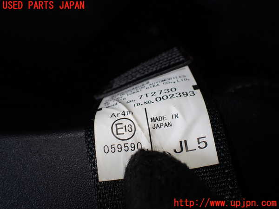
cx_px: 140
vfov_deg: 46.8
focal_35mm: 30
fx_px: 242
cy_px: 104
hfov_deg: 60.0
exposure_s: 1/125
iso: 100
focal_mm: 5.4
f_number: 2.3
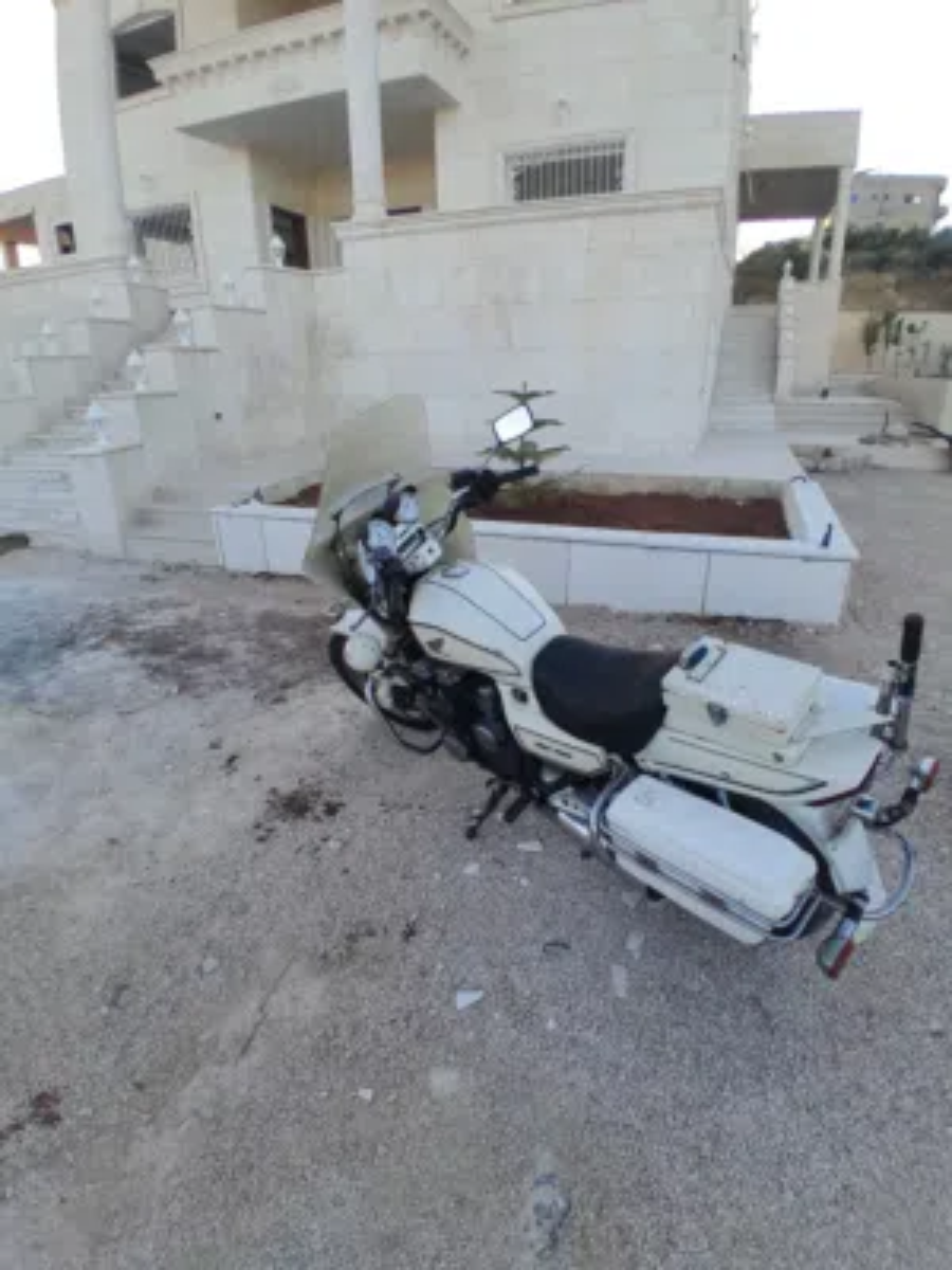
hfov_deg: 74.7
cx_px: 476
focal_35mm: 17
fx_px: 623
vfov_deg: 91.0
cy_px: 635
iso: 40
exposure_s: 1/252
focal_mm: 1.46
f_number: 2.2
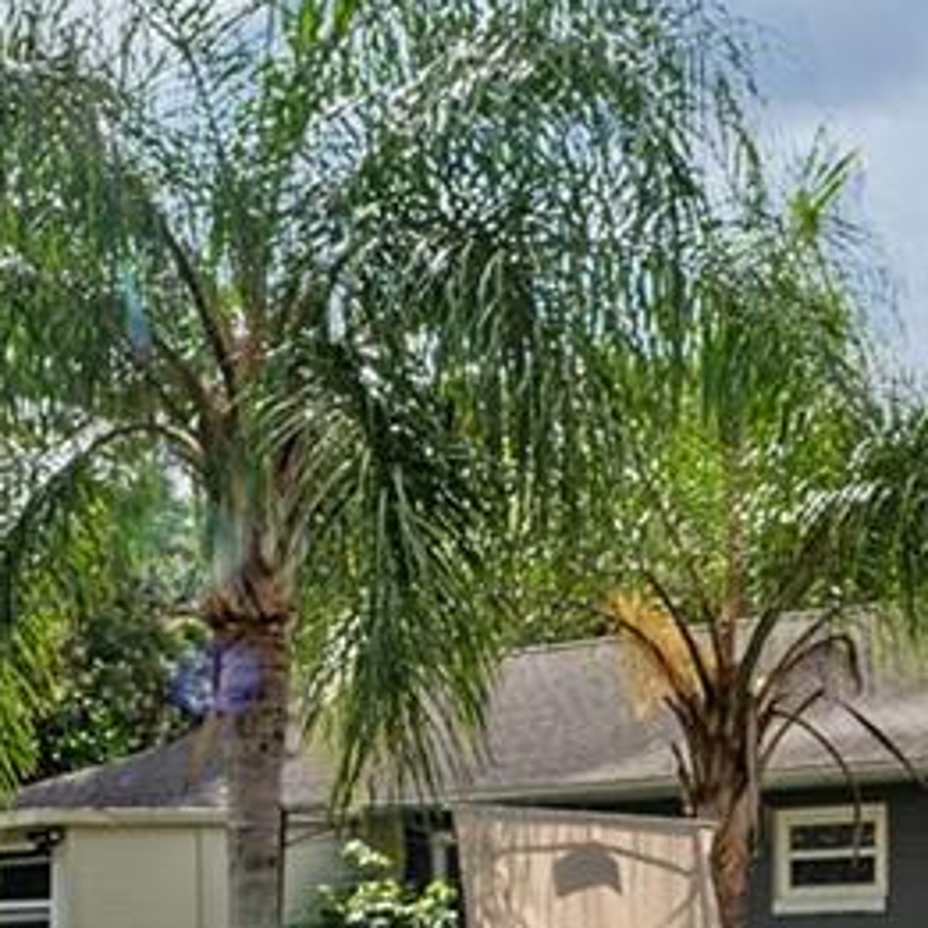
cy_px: 1255
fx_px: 2214
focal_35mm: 73
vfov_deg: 21.1
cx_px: 359
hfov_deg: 23.6
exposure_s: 1/400
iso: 100
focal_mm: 14
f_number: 5
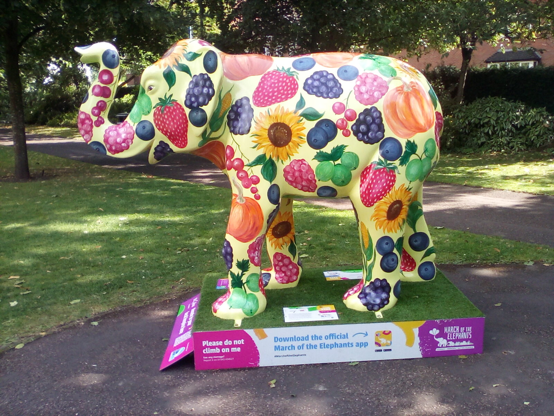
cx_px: 277
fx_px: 560
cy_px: 208
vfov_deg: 40.7
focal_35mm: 35
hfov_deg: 52.6
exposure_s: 1/151
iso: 56
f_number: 2.8
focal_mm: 2.9
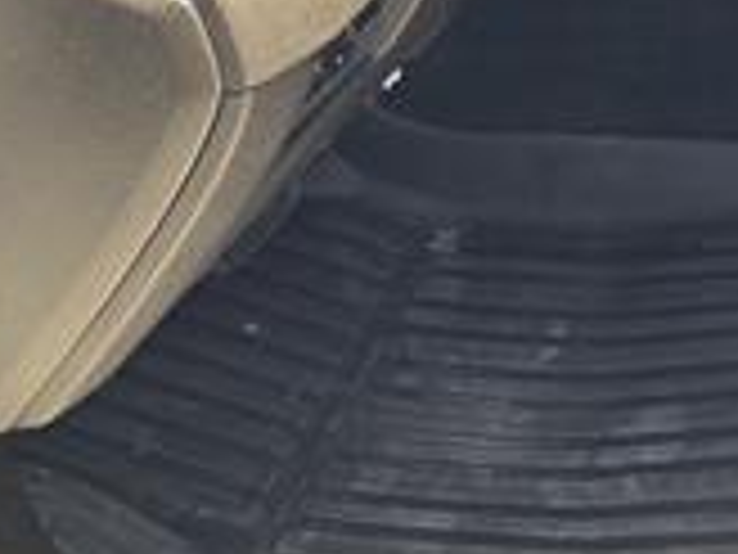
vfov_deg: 15.3
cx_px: 1386
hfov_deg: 17.2
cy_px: -252
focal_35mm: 90
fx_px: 1919
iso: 32
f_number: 1.7
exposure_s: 1/182
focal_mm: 6.3
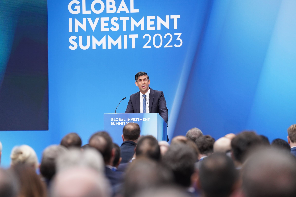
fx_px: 1579
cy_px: 99
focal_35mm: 192
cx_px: 142
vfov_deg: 7.2
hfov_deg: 10.7
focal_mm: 182
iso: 1600
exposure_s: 1/1000
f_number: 3.5
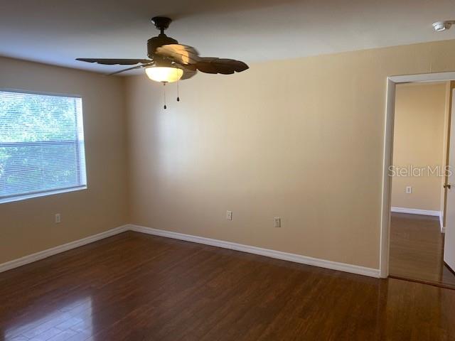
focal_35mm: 26
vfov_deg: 53.1
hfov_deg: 67.3
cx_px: 228
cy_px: 170
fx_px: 342
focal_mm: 4.25
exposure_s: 1/60
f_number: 1.8
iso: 80
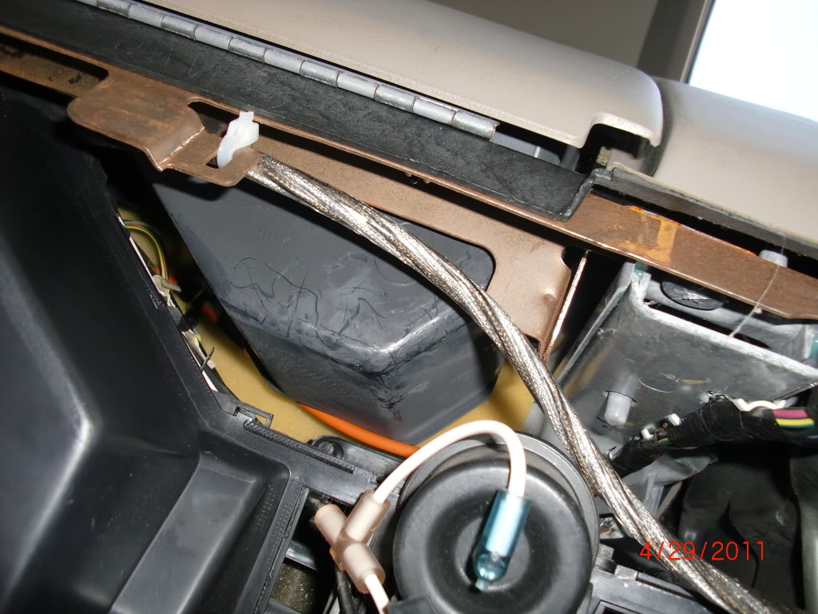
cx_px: 409
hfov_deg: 51.4
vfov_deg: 39.7
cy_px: 307
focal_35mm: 36
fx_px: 851
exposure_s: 1/60
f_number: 2.8
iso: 64
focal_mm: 6.3
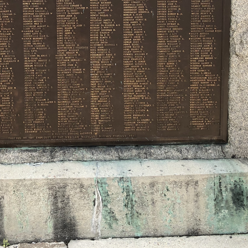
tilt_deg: -5.6
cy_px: 28
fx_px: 486
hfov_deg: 28.3
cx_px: 73
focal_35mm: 60
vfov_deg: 27.6
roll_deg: -0.1
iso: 20
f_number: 1.8
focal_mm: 3.99
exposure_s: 1/623
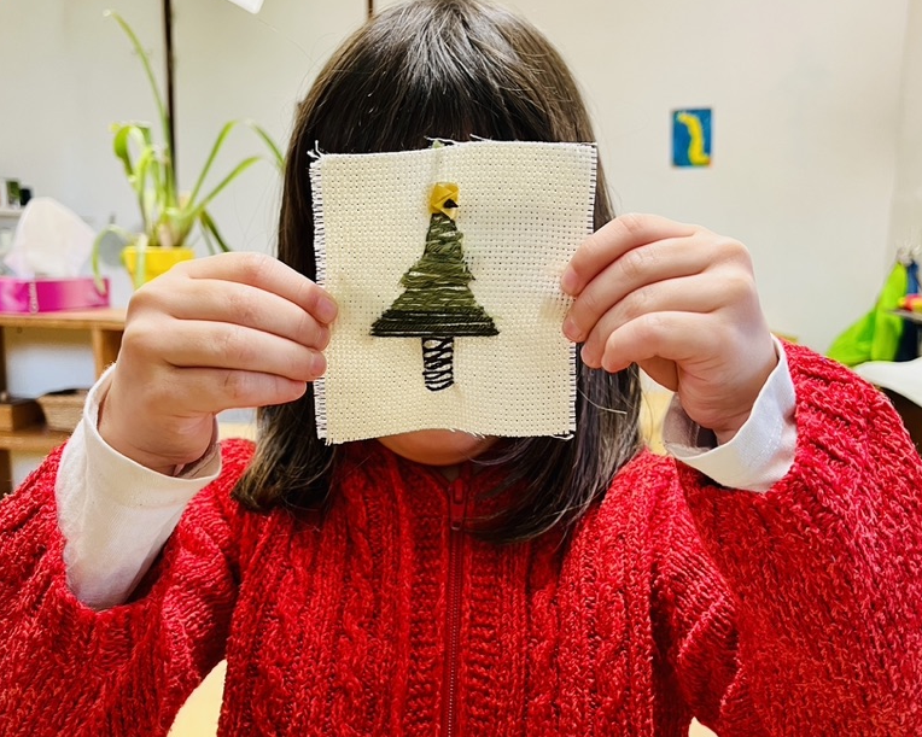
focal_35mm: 34
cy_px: 399
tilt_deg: -10.2
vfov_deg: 43.3
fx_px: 928
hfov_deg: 52.8
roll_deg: -1.9
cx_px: 460
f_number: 1.6
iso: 80
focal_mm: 5.1
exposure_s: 1/50
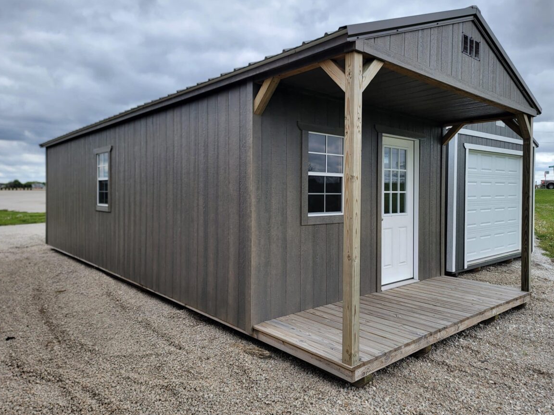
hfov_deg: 69.4
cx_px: 285
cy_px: 200
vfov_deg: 54.9
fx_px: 400
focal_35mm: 25
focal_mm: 6.7
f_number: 1.8
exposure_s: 1/801
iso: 16
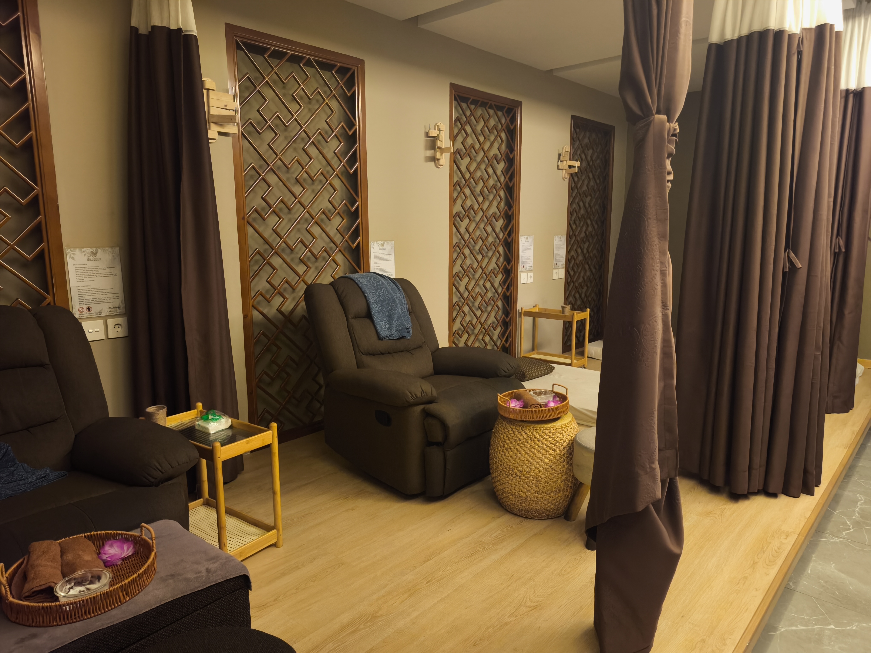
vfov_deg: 58.9
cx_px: 436
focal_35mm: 23
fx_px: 579
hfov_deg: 73.9
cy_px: 326
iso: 5000
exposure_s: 1/16.7
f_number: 1.6
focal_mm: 6.57
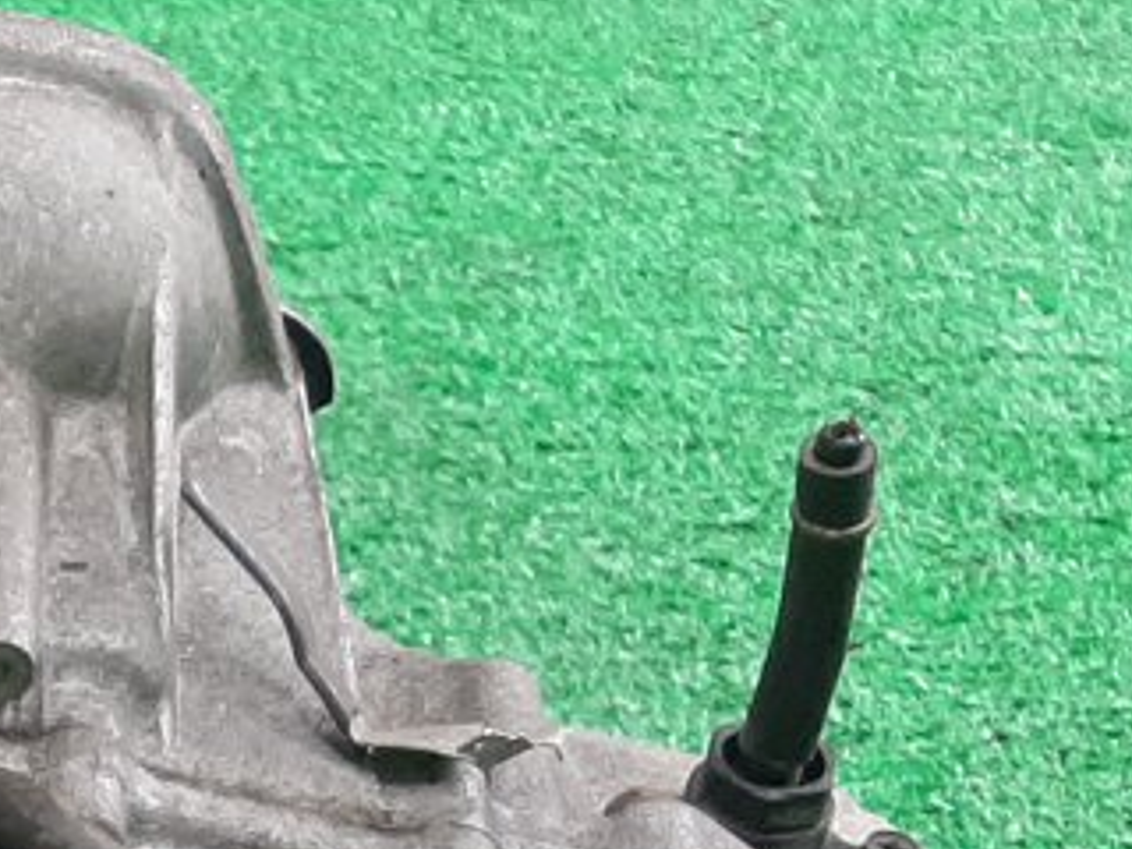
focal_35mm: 117
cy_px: 1454
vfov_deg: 11.8
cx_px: -679
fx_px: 3826
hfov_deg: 15.3
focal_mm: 3.93
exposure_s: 1/50
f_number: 1.7
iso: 132
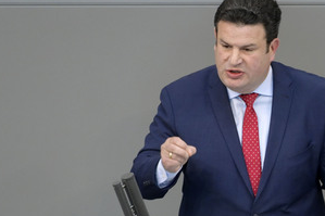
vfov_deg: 1.8
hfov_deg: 2.7
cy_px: 131
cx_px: 239
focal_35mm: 754
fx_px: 6803
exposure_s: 1/400
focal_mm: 500
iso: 8000
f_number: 5.6
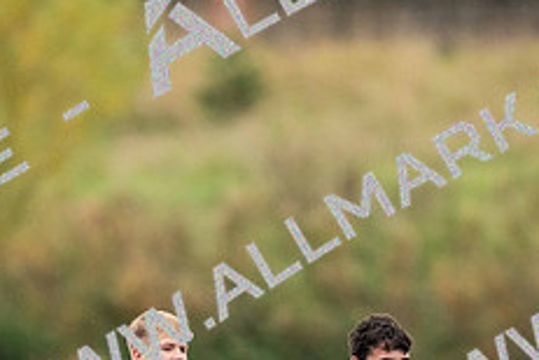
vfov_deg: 0.9
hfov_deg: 1.4
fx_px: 22531
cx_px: 273
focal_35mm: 1505
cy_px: 441
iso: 3600
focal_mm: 600
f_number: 4
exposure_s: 1/2500
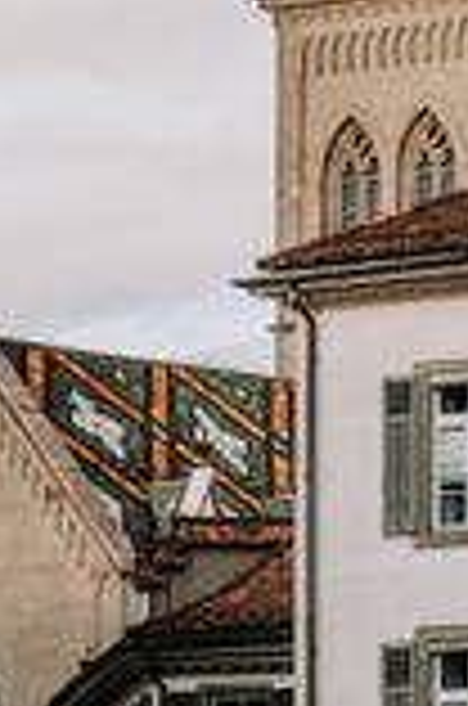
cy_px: -157
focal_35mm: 271
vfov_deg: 7.5
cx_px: 533
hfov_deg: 5.0
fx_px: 5308
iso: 500
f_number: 5.6
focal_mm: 55
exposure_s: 1/500
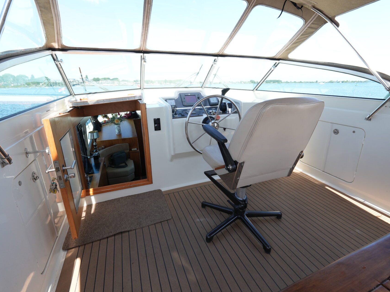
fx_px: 191
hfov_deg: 91.0
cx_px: 199
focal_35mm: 17
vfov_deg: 74.7
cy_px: 142
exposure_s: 1/80
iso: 160
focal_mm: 10
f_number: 8
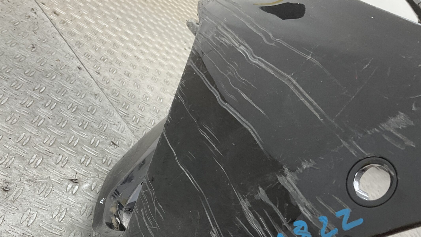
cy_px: 189
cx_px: 209
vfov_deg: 30.4
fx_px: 424
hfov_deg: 52.8
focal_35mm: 38
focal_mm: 3
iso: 32
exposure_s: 1/100
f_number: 1.8
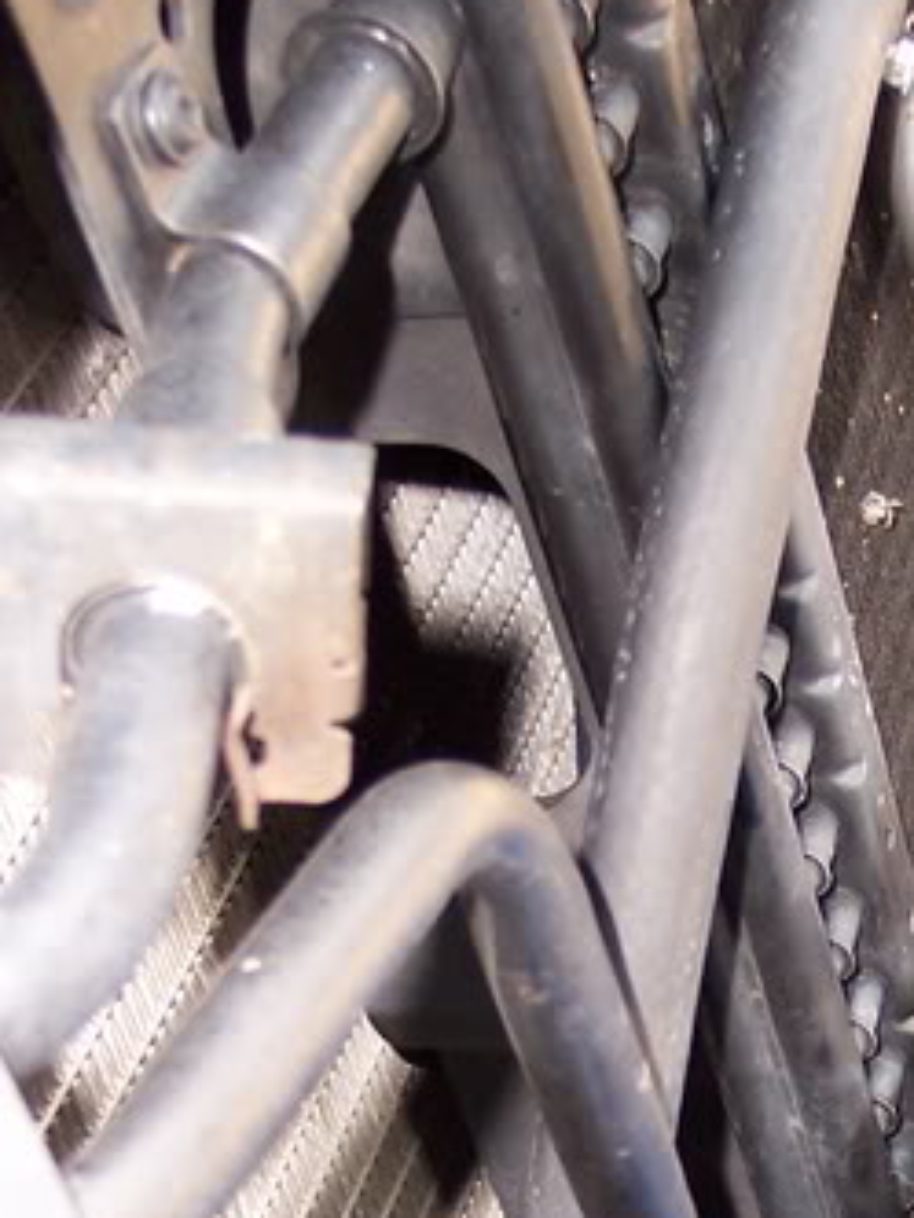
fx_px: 3309
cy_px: 1211
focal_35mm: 94
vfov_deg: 20.2
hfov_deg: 15.6
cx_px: 804
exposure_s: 1/60
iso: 100
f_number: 2.8
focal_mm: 8
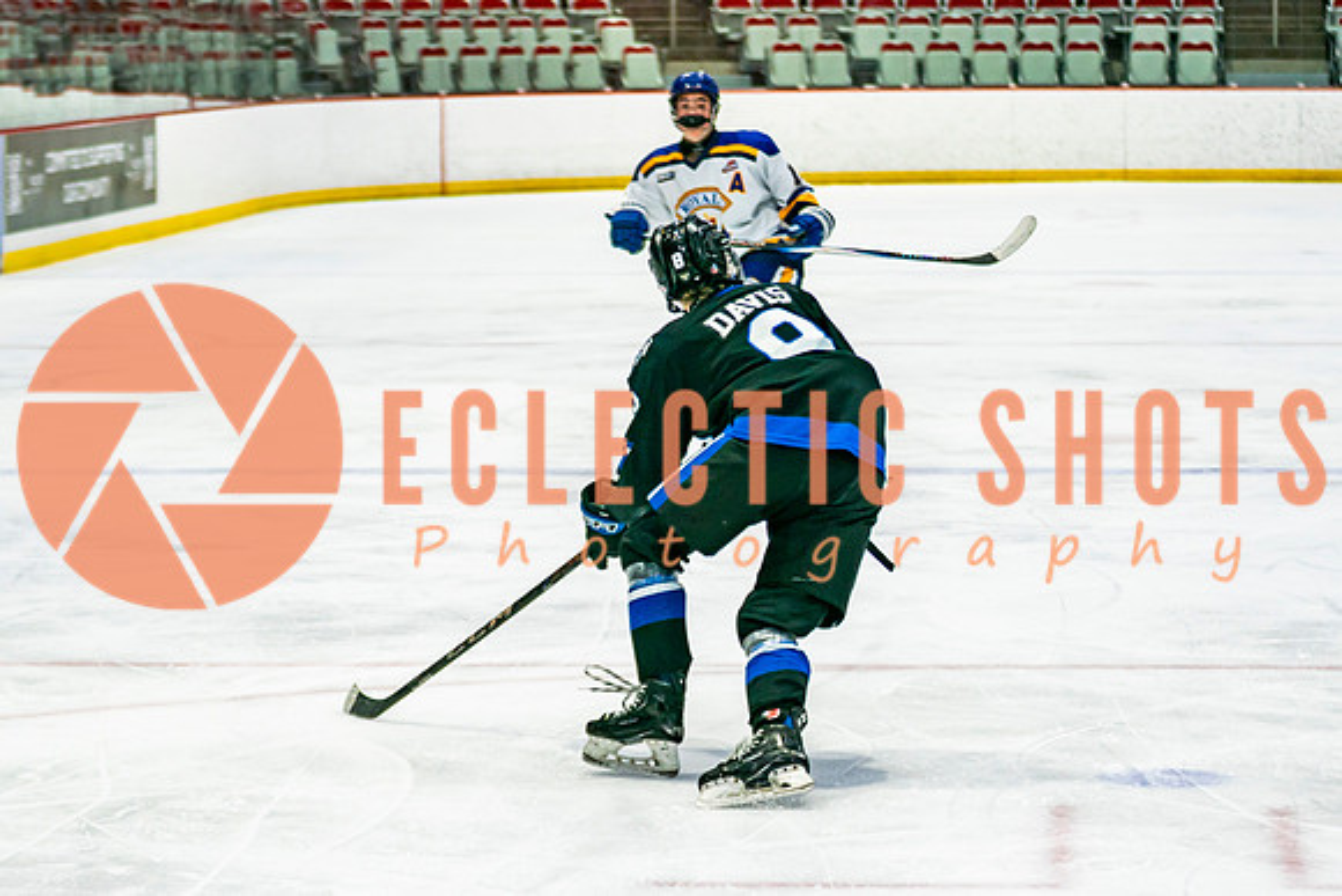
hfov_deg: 15.1
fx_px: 5078
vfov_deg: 10.1
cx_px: 671
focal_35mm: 136
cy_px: 567
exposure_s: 1/640
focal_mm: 70
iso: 320
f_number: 2.8
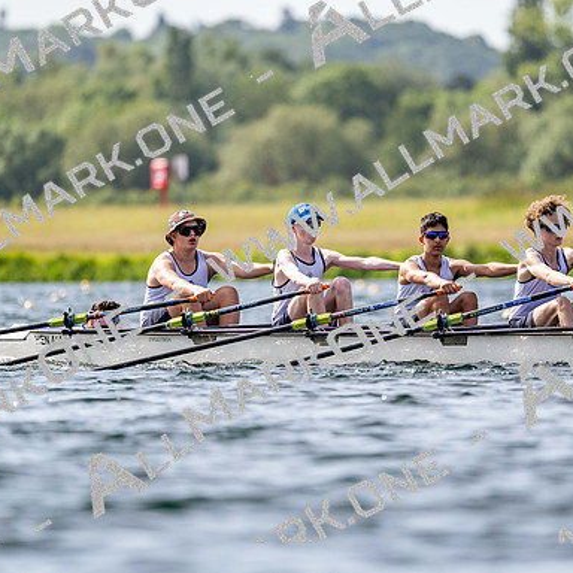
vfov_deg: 3.4
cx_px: 391
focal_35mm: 513
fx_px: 9607
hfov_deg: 3.4
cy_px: 287
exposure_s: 1/2500
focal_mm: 400
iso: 220
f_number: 4.5
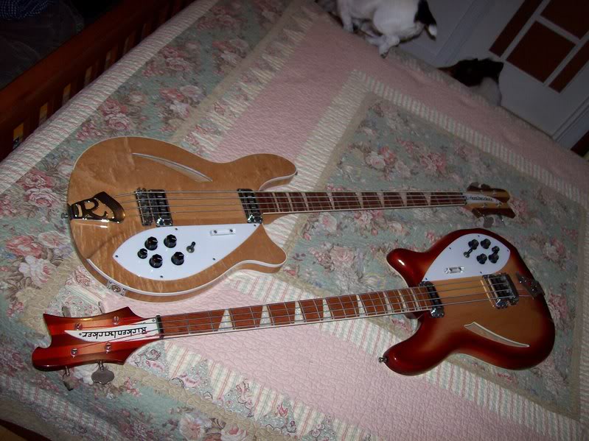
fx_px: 612
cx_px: 294
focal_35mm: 36
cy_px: 220
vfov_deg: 39.6
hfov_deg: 51.4
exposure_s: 1/64
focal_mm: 6
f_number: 2.7
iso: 80
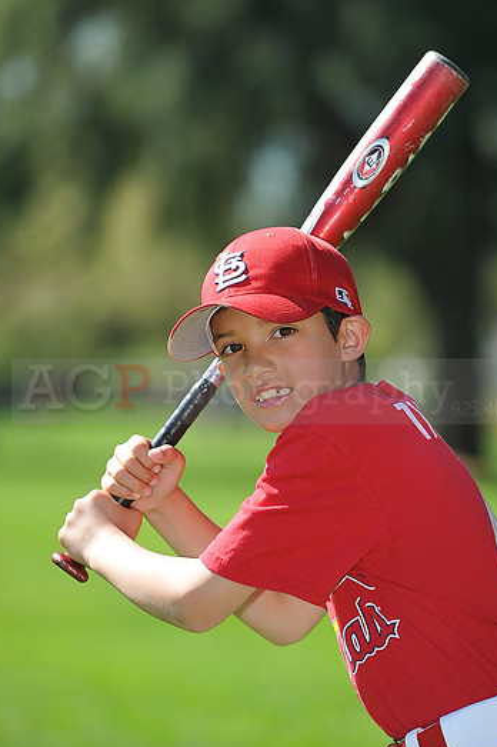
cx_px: 267
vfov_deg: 11.2
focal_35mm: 183
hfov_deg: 7.5
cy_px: 378
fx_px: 3794
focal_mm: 165
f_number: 4.5
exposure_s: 1/800
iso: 200
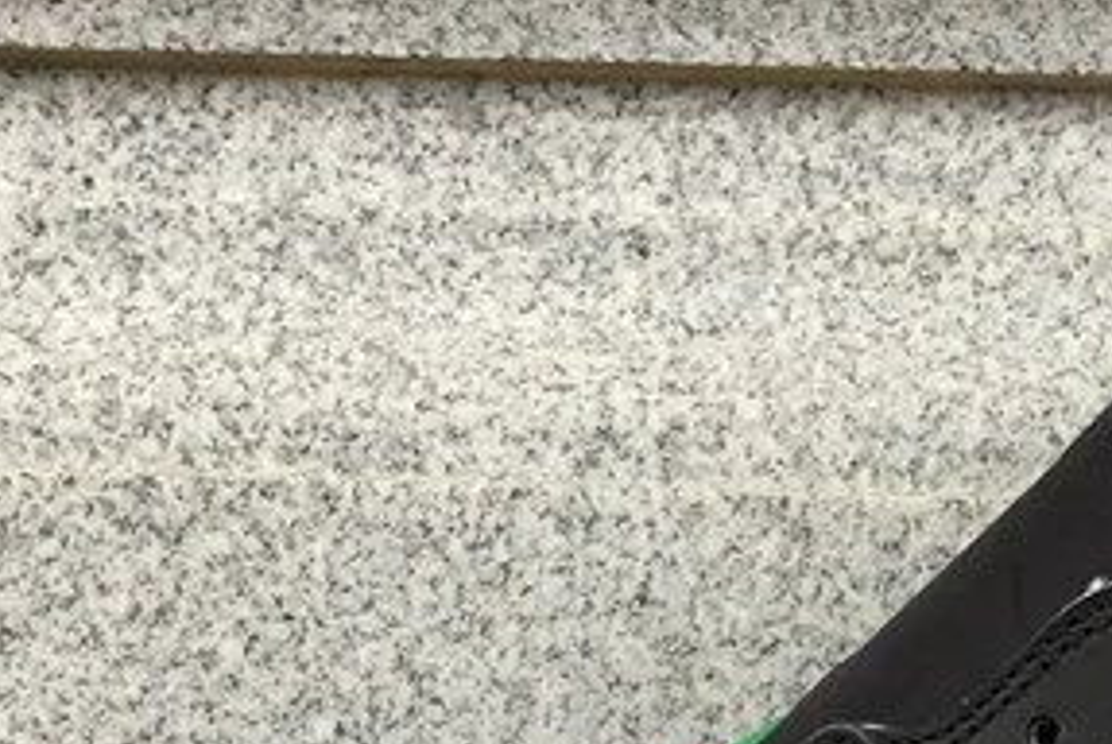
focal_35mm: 101
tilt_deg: -13.8
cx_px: 1158
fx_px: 3123
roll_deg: -0.9
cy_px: 1234
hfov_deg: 19.5
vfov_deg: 12.6
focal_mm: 3.3
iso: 25
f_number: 2.4
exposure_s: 1/228
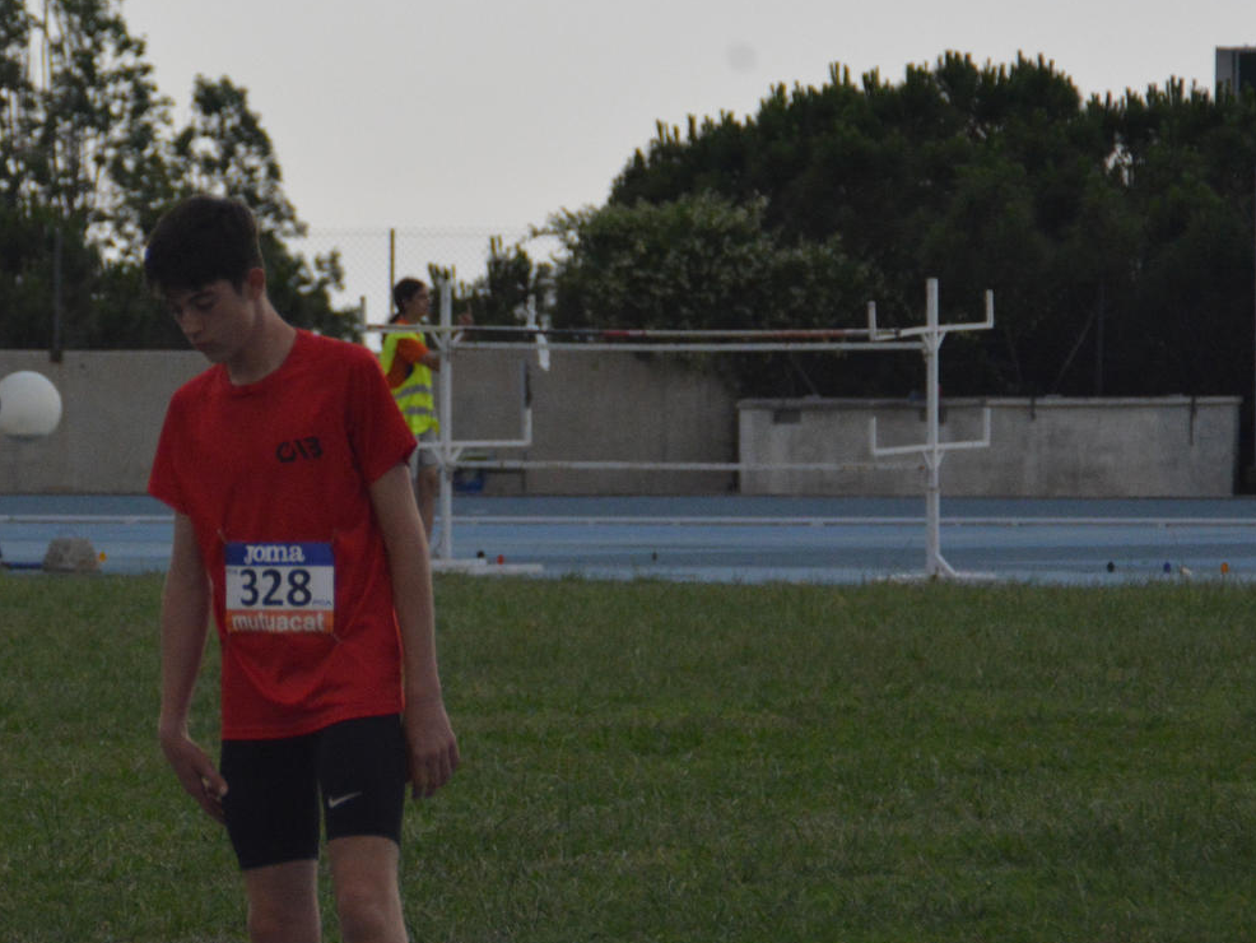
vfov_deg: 2.5
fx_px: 21739
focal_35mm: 599
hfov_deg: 3.3
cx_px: 262
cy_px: 598
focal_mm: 200
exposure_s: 1/500
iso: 1600
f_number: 6.3
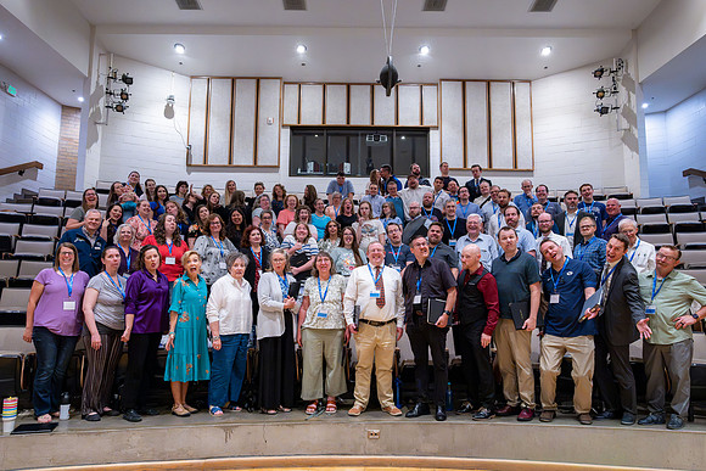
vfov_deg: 52.0
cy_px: 236
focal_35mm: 25
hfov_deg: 72.4
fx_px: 482
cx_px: 348
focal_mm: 24
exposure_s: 1/160
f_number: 6.3
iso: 8000
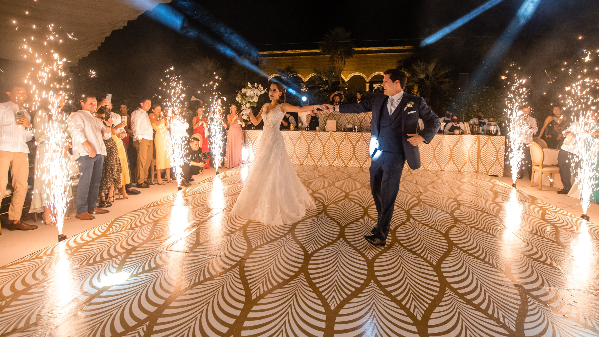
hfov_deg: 95.9
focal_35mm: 17
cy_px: 123
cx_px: 308
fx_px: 270
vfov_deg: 62.9
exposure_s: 1/200
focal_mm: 14
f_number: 3.5
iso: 1600
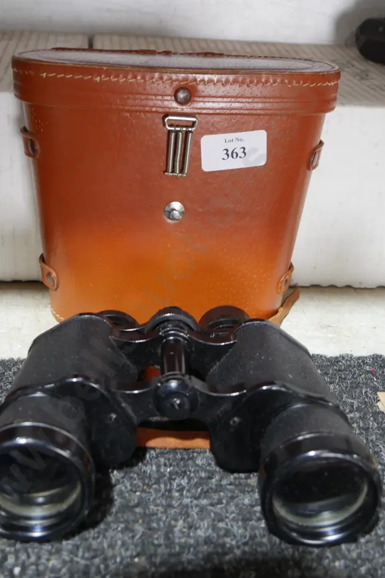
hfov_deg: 29.2
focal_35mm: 46
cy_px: 286
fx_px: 738
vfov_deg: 42.7
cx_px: 164
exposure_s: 1/60
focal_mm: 20
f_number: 4.5
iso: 1600
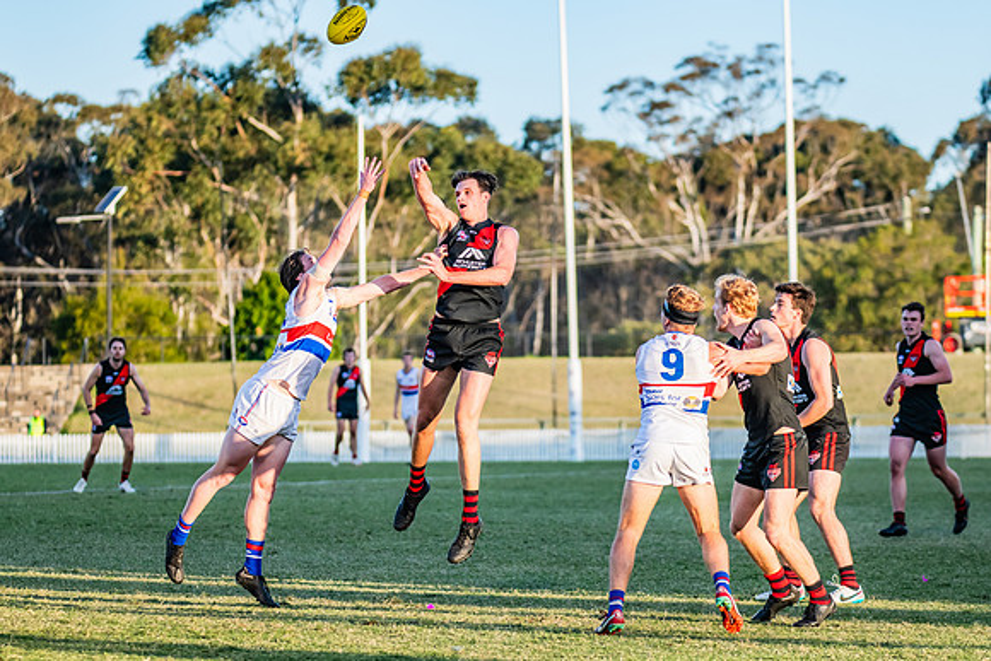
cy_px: 362
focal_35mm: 186
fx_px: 5134
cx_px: 489
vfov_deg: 7.4
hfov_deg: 11.0
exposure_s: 1/1600
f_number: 4.5
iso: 800
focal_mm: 170
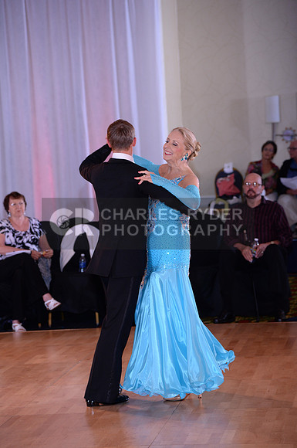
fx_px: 1489
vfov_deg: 17.1
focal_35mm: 120
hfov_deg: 11.4
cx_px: 148
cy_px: 224
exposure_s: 1/250
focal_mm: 120
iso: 1250
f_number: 4.5
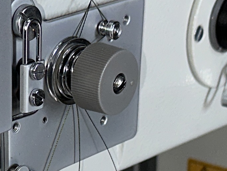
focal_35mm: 141
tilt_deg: -27.7
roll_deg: +1.2
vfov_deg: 10.2
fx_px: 925
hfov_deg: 13.9
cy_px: 254
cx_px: 38
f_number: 1.78
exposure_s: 1/503
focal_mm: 6.86
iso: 50
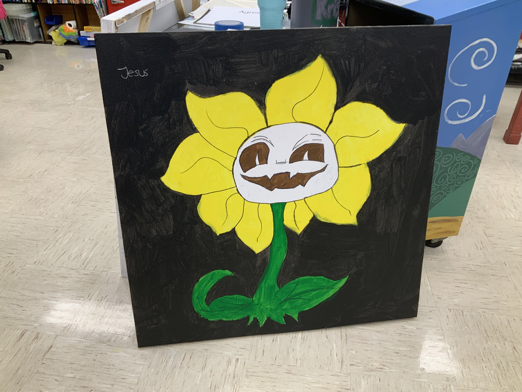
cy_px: 196
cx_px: 261
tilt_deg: -33.3
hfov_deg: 61.7
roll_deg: +0.3
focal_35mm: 29
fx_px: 437
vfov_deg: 48.2
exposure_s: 1/60
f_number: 1.8
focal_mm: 3
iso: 32
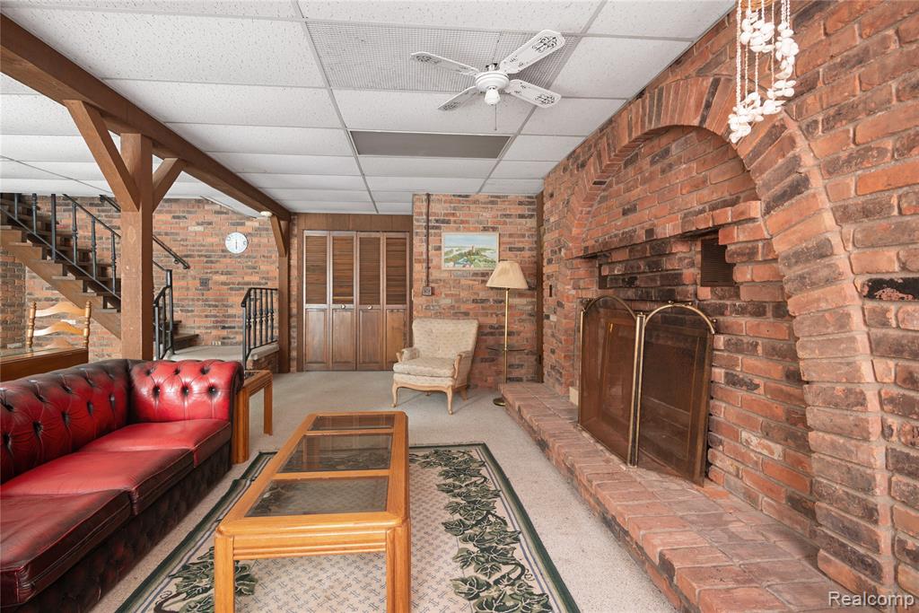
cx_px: 460
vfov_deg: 70.5
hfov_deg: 93.3
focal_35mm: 17
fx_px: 434
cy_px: 306
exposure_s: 1/1.67
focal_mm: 17
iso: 320
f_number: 9
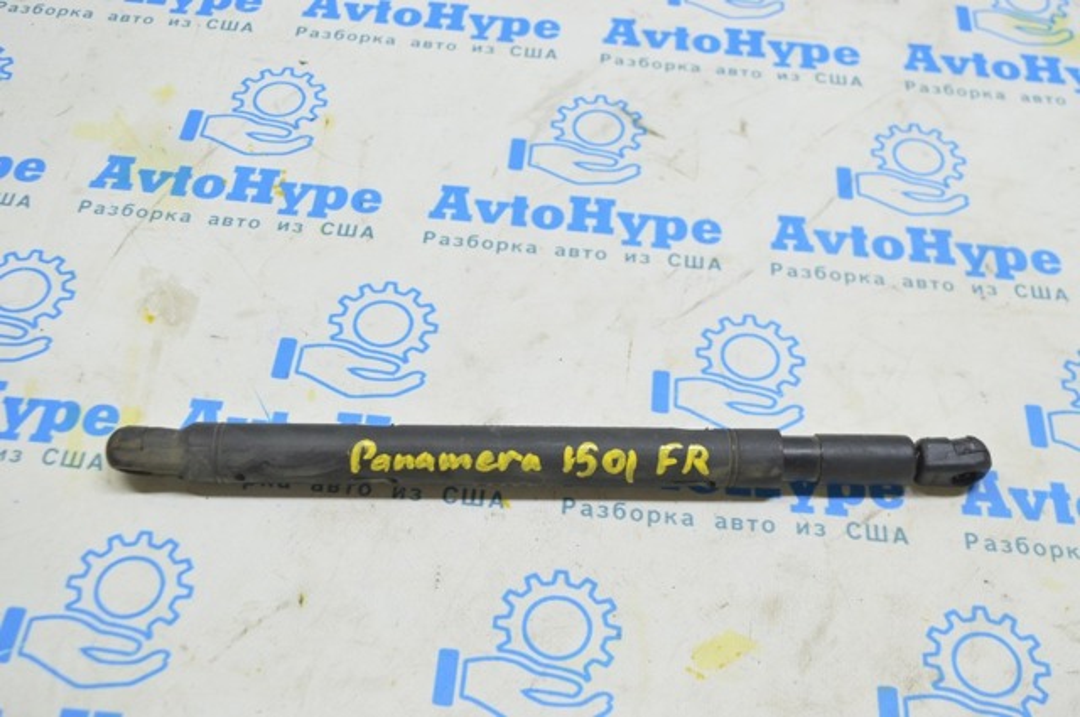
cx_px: 540
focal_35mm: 42
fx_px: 1258
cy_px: 358
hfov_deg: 46.5
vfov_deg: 31.8
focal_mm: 28
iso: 400
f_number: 5.6
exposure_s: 1/20
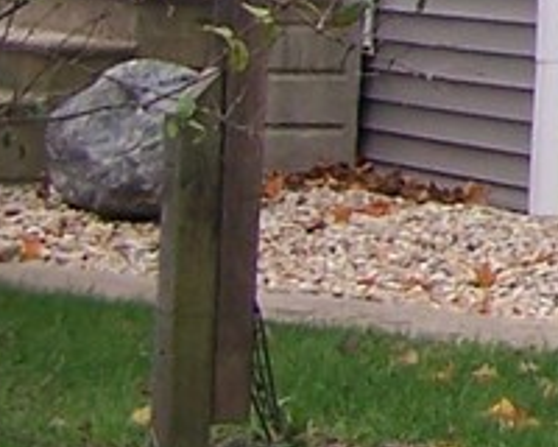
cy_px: -765
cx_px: 1830
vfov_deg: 5.5
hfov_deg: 6.4
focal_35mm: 267
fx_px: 4409
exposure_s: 1/100
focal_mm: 6.3
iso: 80
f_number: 2.8
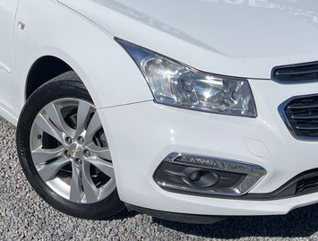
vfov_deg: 20.9
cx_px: 137
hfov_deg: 28.8
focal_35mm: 67
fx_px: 618
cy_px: -30
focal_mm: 5.1
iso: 32
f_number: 1.6
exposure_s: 1/7407
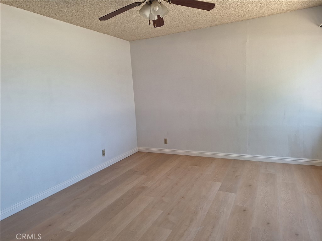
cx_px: 161
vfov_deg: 58.9
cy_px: 120
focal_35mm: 23
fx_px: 214
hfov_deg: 73.9
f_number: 1.8
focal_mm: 5.54
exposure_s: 1/120
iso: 50
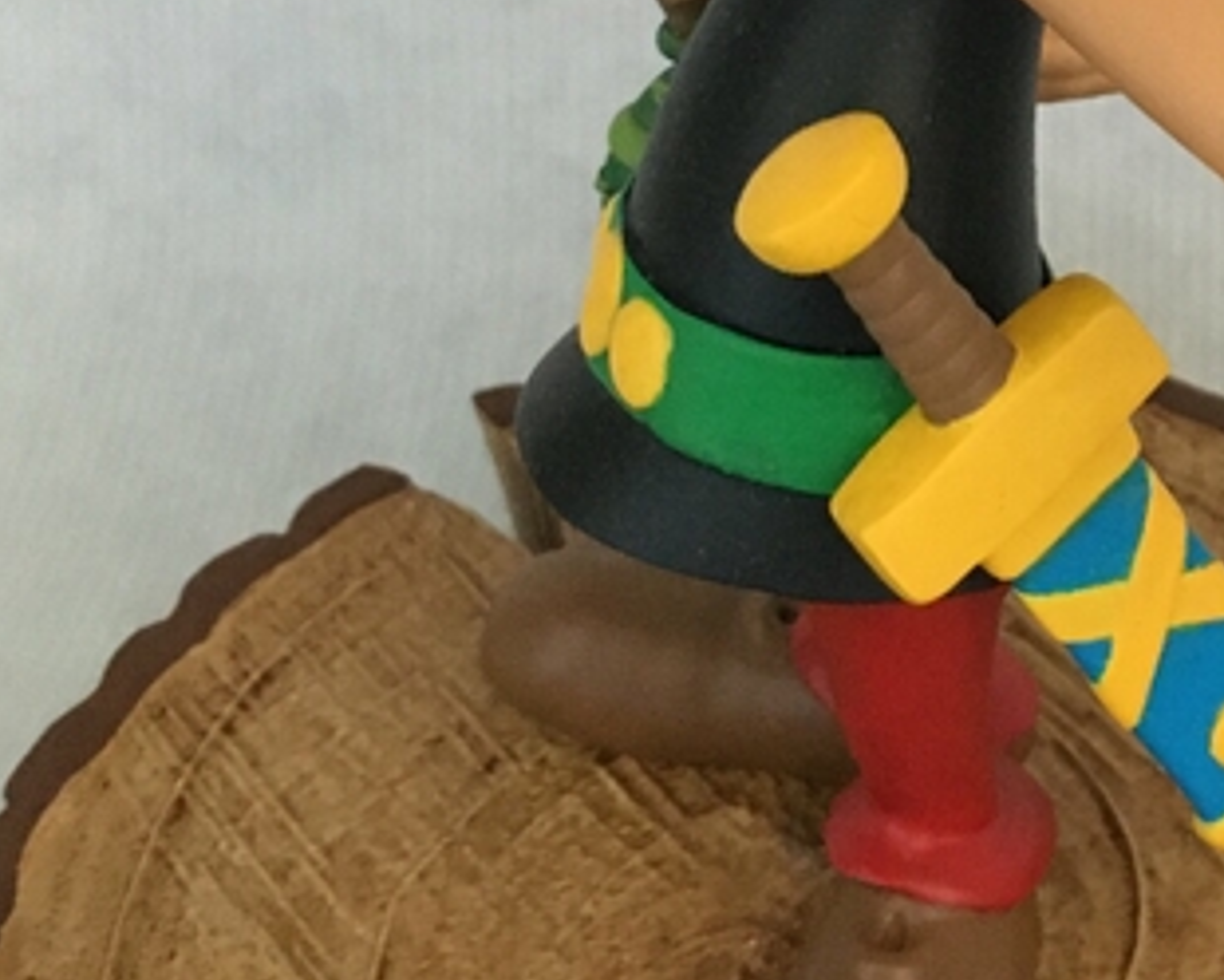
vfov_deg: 20.0
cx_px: 1121
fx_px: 2644
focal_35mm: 73
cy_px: -103
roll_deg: +1.1
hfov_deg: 25.2
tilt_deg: -29.9
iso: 320
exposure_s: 1/17
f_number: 2.2
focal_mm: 4.15
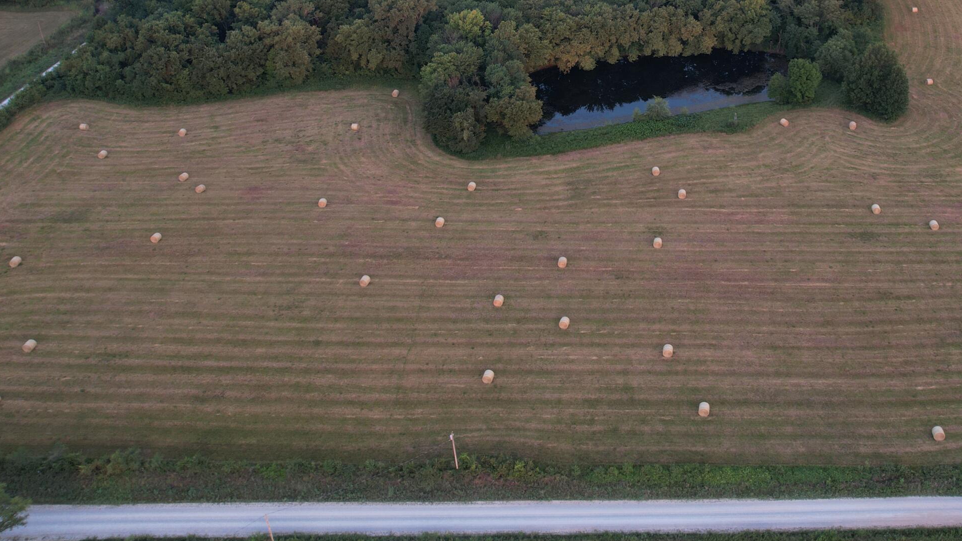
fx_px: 918
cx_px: 645
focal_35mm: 36
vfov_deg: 31.4
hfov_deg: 54.1
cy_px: 60
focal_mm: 8.38
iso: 130
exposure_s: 1/15
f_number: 2.8
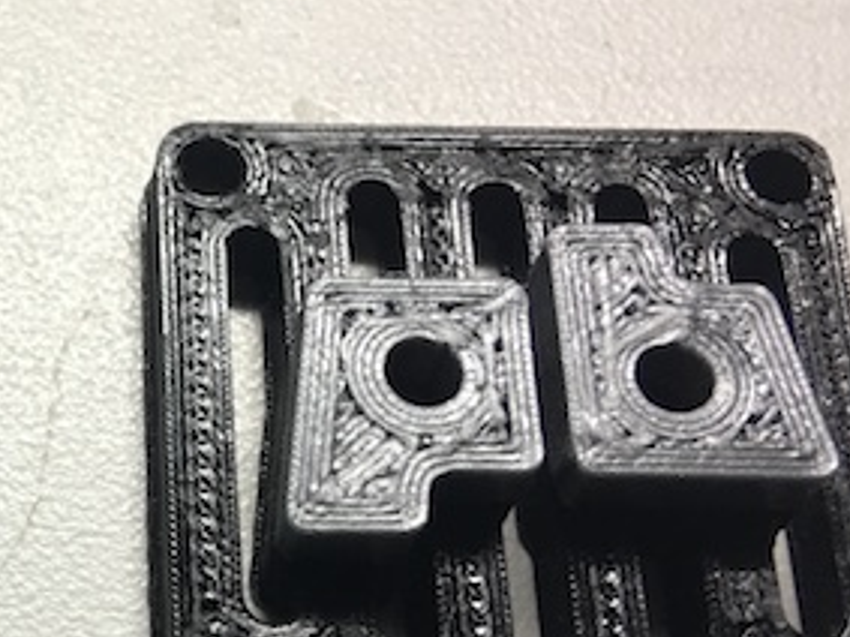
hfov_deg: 22.3
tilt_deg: -66.6
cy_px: 529
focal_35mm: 82
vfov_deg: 17.8
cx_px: -120
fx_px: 2013
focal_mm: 4.15
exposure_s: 1/15
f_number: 2.2
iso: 25
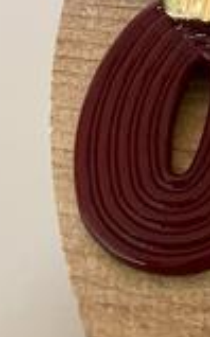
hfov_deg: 17.3
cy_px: 63
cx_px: 295
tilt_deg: -54.1
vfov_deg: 29.1
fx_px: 634
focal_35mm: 69
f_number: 1.8
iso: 500
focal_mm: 4.25
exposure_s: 1/25
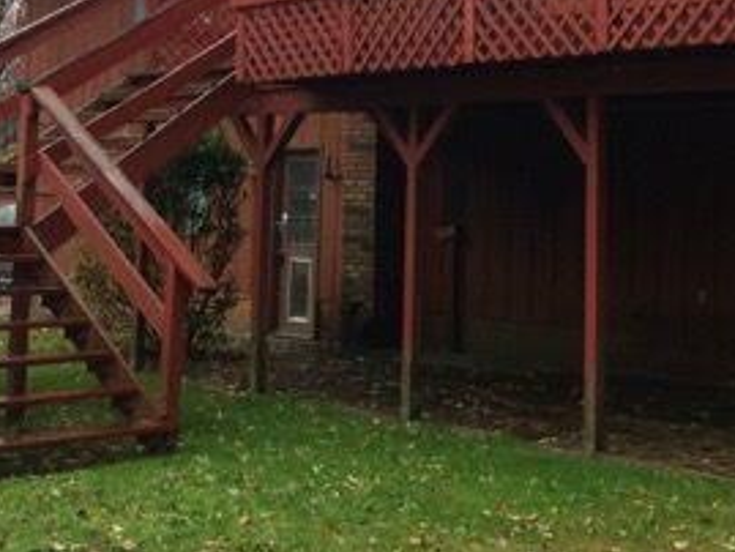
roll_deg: -0.5
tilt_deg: +2.2
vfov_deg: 21.0
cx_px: 538
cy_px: 98
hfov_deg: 27.8
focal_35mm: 69
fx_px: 1466
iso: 40
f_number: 2.2
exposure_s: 1/30
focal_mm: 4.15
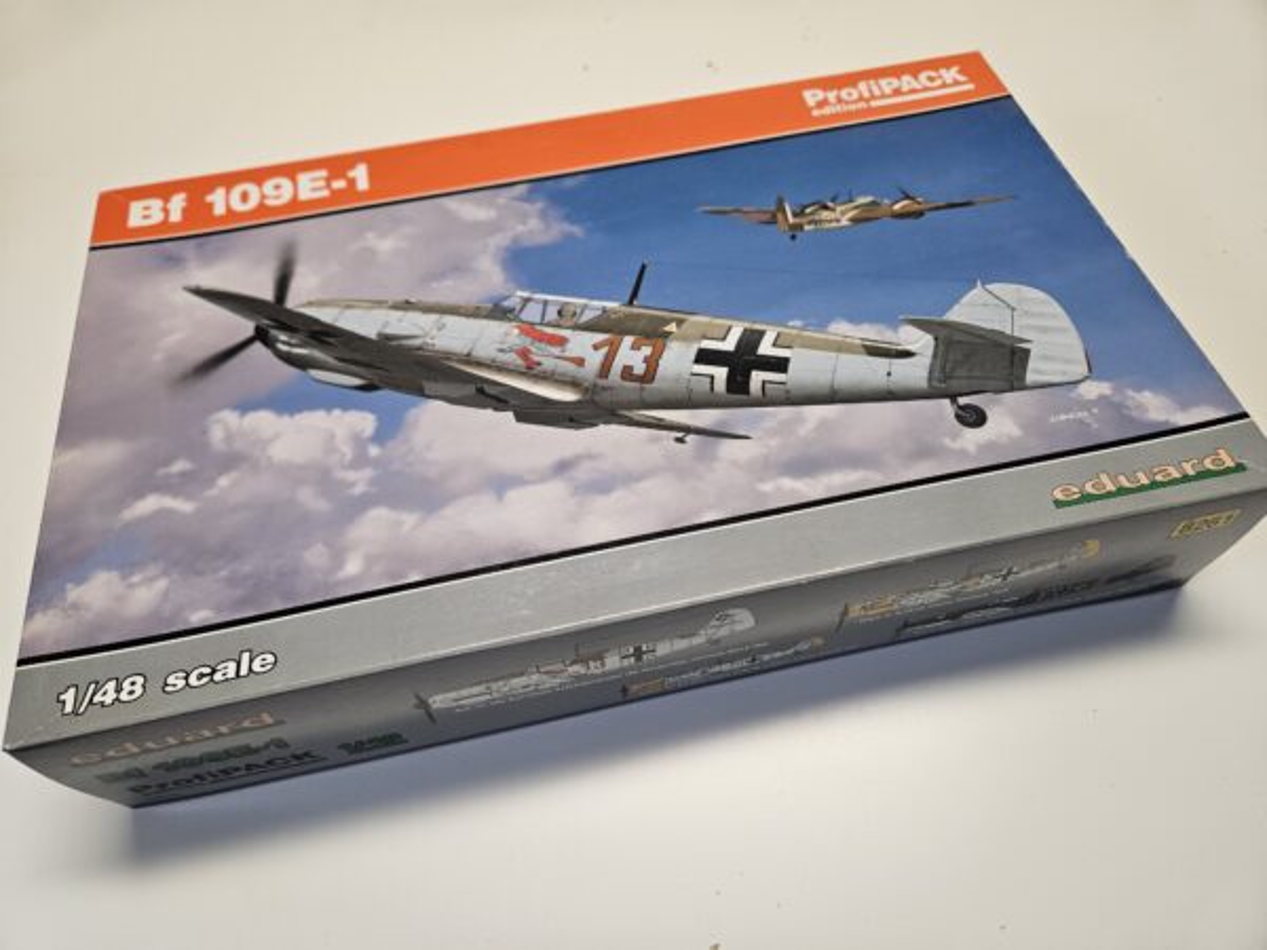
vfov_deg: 58.9
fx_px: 842
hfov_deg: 73.9
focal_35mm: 23
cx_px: 634
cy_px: 475
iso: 200
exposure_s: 1/120
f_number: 1.8
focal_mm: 5.4
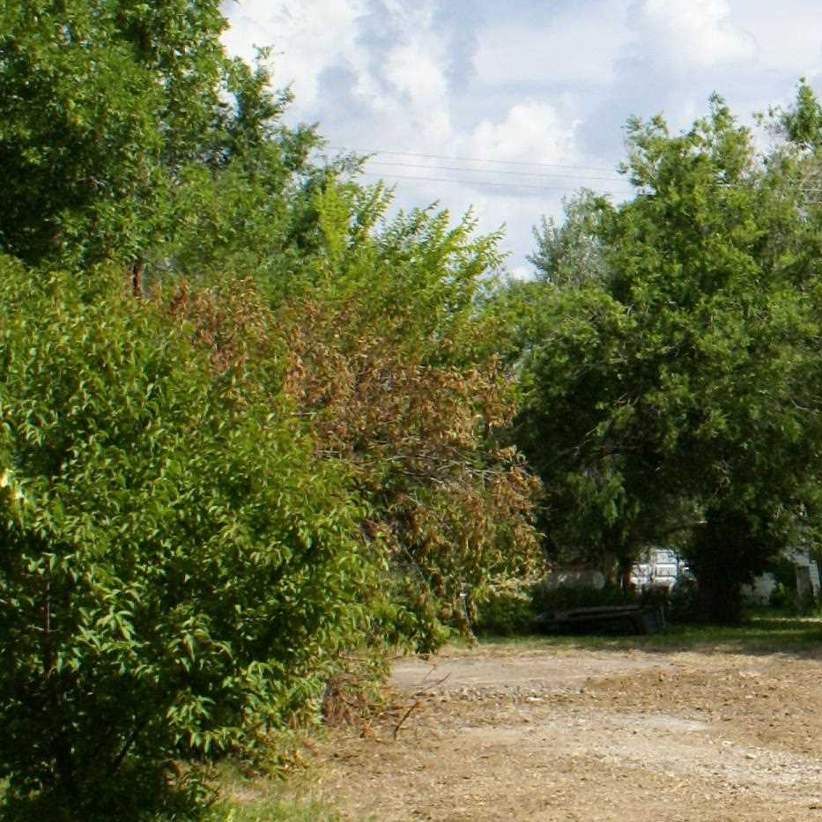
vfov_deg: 16.9
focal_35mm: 103
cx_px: 1198
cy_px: 350
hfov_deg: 15.7
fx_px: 2767
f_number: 9
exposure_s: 1/1000
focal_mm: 26
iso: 400
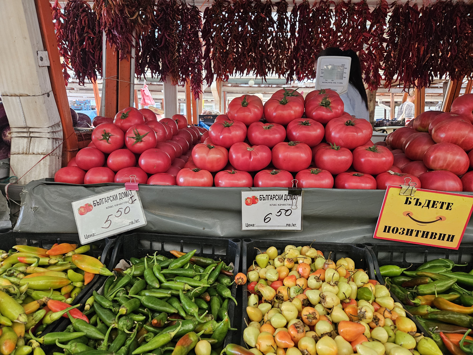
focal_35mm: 23
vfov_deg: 58.9
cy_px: 178
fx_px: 314
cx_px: 236
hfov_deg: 73.9
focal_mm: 5.4
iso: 640
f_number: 1.8
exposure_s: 1/142
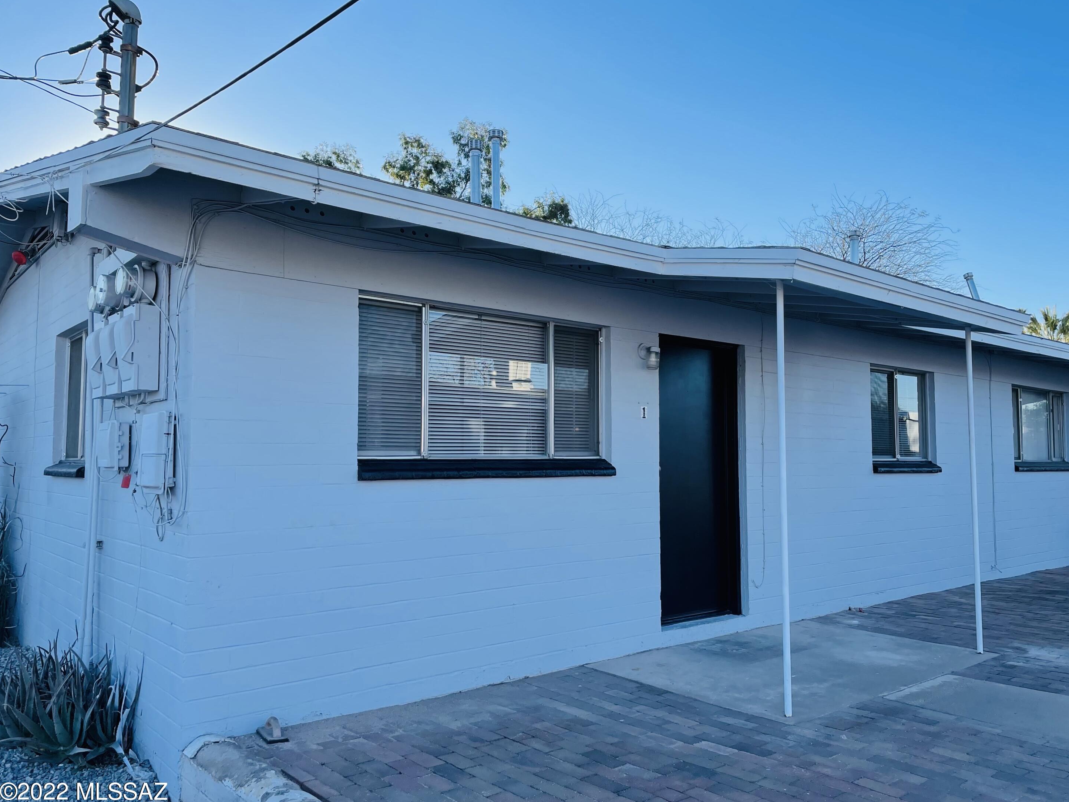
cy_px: 413
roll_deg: -0.2
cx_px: 553
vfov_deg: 51.3
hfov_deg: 65.3
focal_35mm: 27
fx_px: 834
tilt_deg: +3.7
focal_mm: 4.2
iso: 32
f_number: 1.6
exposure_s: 1/1595
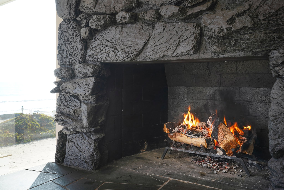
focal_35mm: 35
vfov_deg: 37.8
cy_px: 95
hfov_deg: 54.4
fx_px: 276
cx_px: 142
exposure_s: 1/40
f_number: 9
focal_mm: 35
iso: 1000
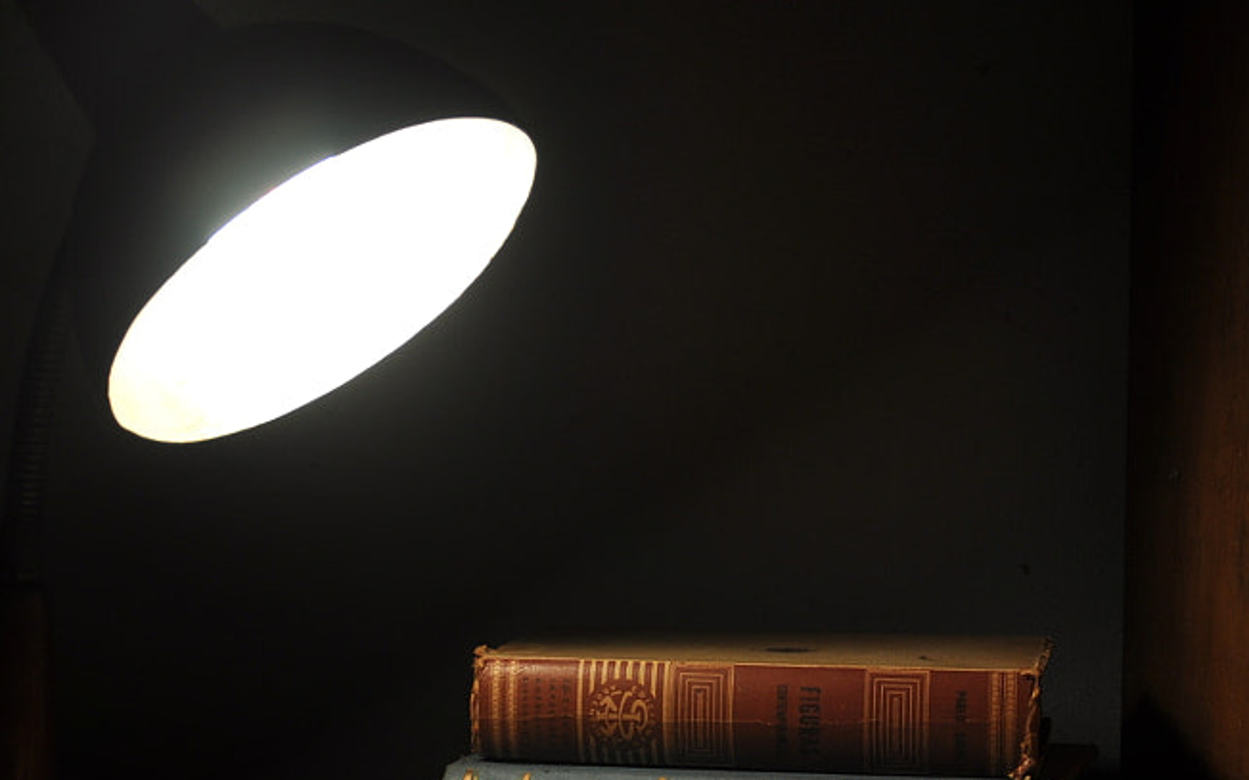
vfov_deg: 14.5
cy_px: 539
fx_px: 3062
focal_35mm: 90
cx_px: 464
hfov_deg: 23.0
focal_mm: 24
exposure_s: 1/40
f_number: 3.8
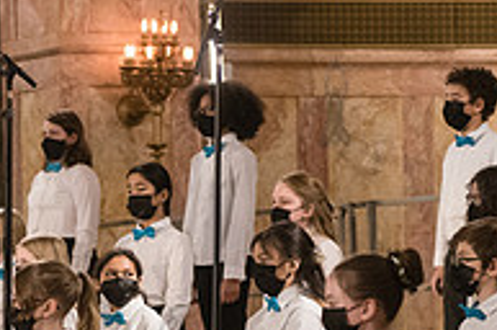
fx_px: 3322
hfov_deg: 8.4
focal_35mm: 241
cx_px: -165
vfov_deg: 5.6
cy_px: 476
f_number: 4
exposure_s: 1/200
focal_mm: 80
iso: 4000
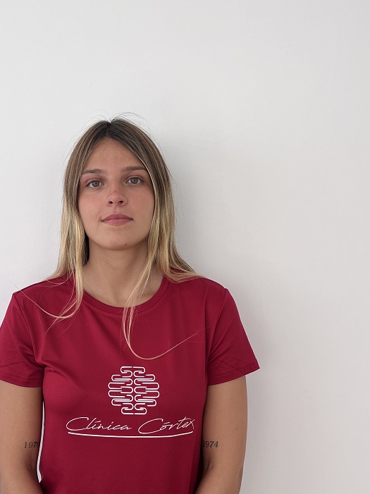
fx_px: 542
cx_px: 124
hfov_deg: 37.3
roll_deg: -0.4
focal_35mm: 38
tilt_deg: -5.0
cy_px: 292
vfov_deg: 48.7
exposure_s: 1/225
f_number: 1.6
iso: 40
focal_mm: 5.1
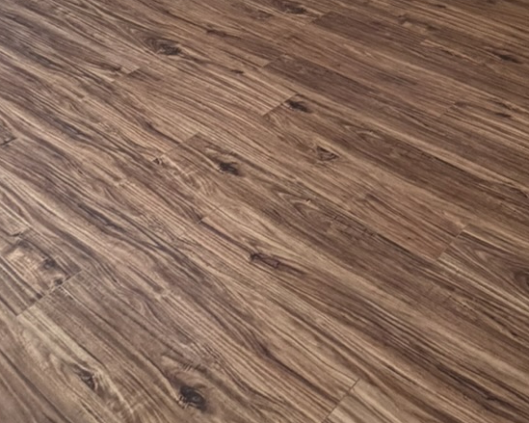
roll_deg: -0.8
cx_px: 302
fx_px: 798
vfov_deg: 26.1
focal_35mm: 51
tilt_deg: -17.6
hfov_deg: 36.6
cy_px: -99
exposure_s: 1/120
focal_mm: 2.22
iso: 320
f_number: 2.2
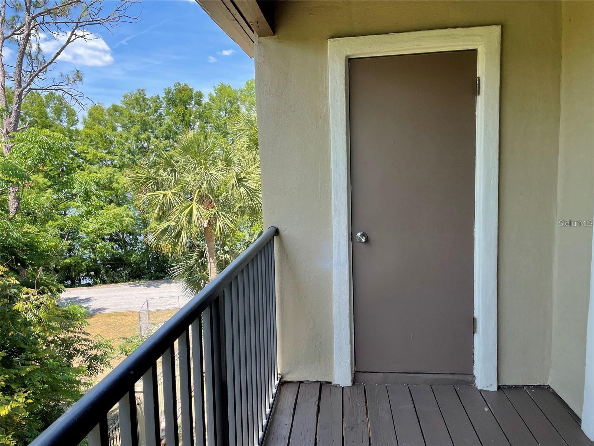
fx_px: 446
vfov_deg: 53.1
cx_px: 297
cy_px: 223
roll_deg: +0.8
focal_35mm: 26
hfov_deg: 67.3
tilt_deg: -5.9
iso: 32
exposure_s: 1/729
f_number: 1.6
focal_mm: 4.2
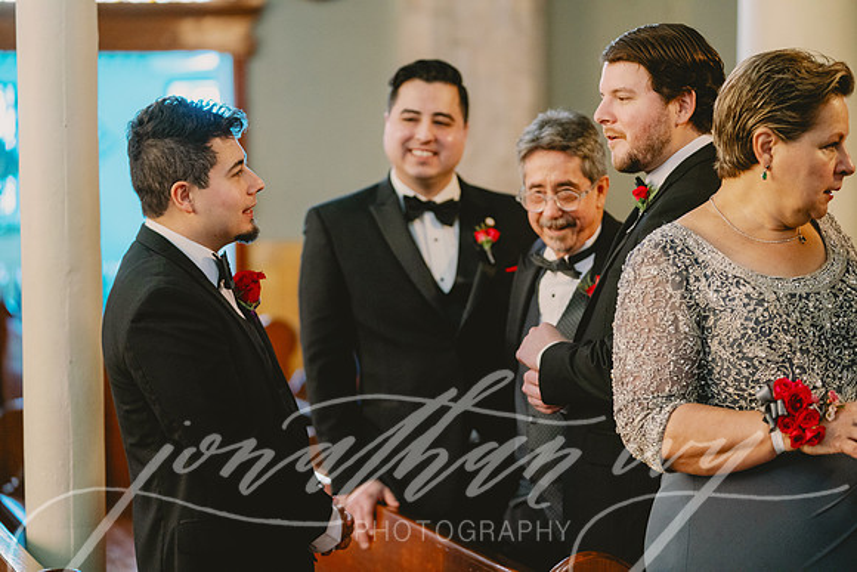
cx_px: 428
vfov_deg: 13.2
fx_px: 2476
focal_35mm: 104
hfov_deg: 19.6
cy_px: 286
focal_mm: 104
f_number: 2.8
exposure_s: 1/60
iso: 3200
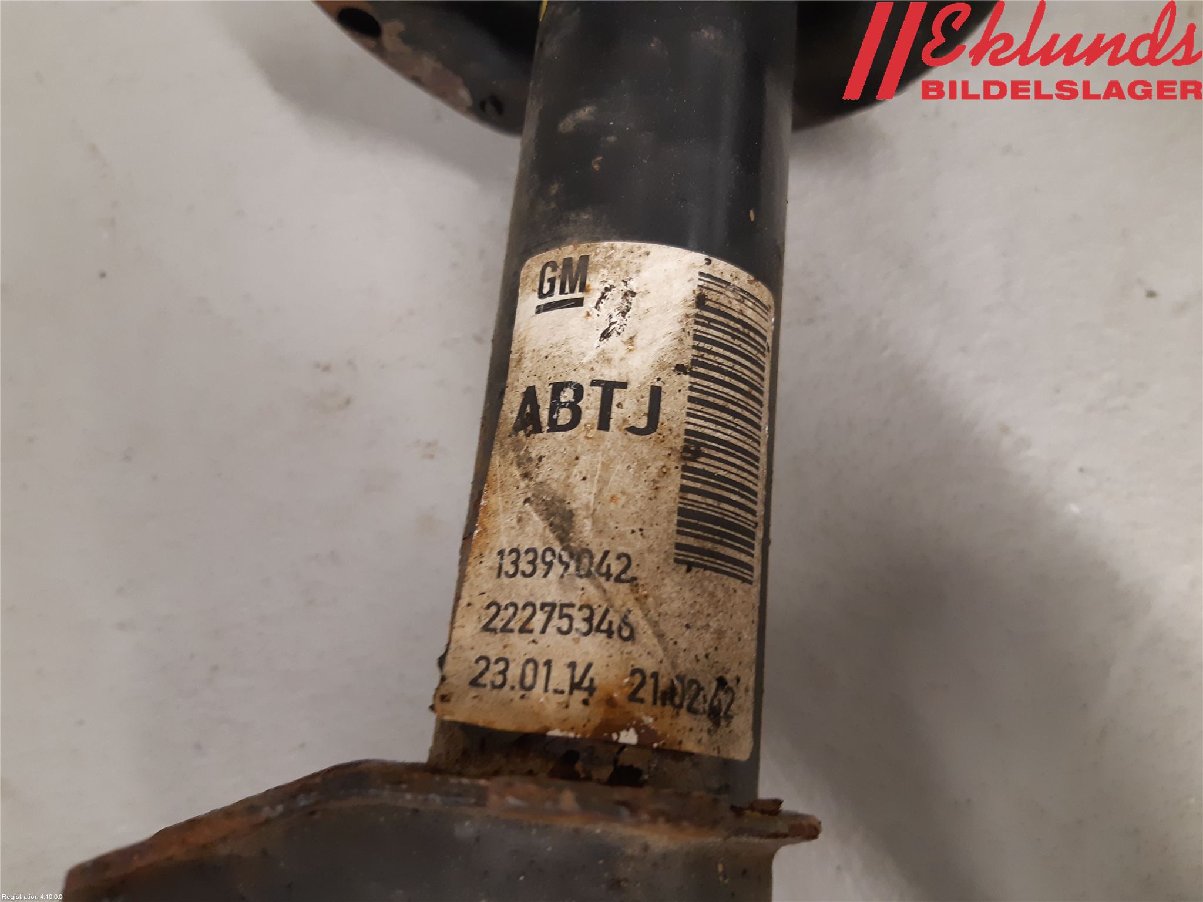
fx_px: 904
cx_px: 602
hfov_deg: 67.3
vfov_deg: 53.1
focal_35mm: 26
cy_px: 451
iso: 200
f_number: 1.7
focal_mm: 3.93
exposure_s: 1/50
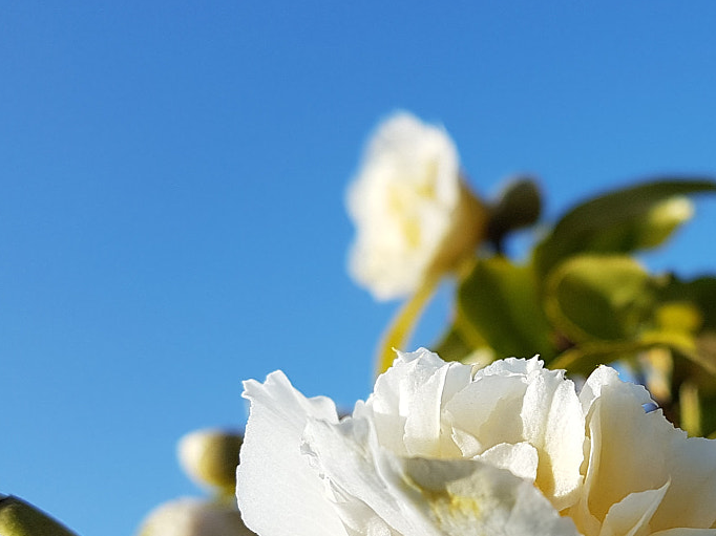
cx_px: 557
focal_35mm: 61
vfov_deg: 23.6
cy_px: 434
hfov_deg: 31.0
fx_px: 1261
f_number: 1.7
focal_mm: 4.2
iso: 40
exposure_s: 1/1748
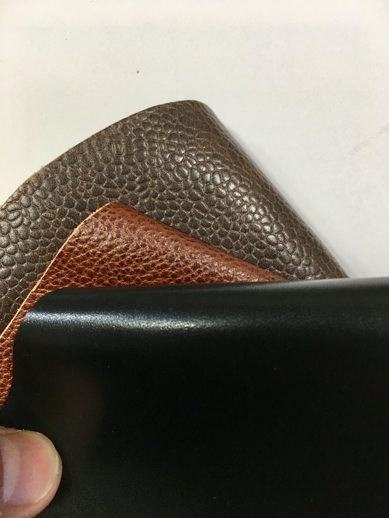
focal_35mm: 29
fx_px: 435
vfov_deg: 61.7
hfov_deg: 48.2
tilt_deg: -77.6
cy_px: 259
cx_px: 194
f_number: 2.2
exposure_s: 1/30
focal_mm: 4.15
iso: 40
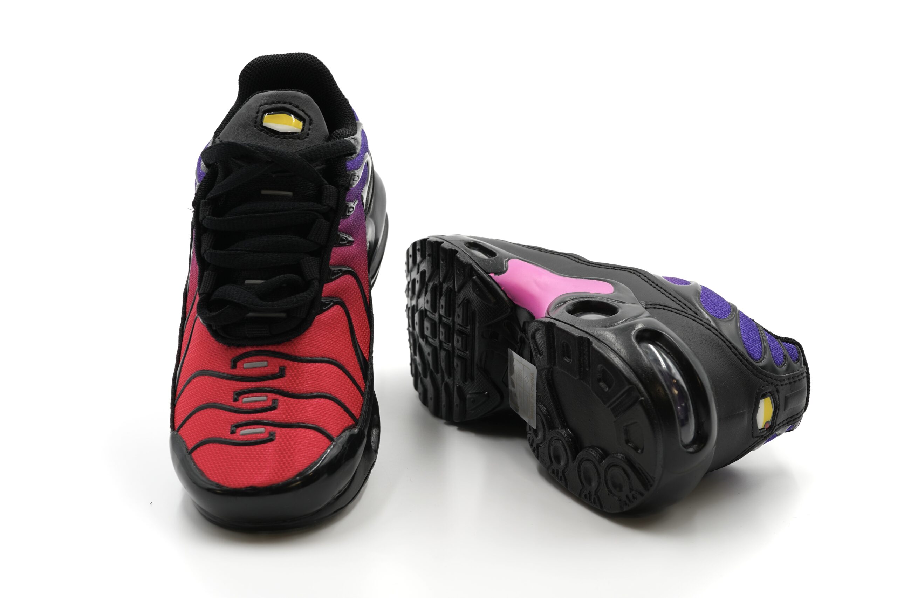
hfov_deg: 38.9
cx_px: 448
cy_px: 299
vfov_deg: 26.5
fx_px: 1271
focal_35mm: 51
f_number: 11
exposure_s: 1/20
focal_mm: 51
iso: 200
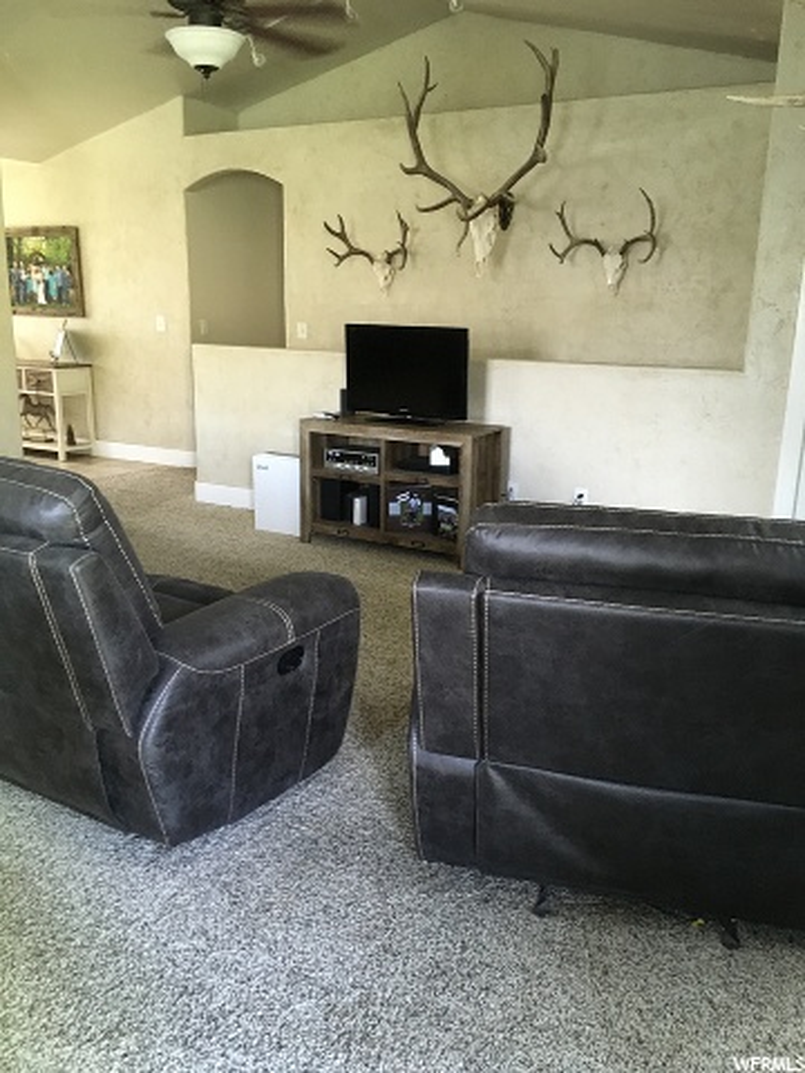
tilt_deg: -15.6
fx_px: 899
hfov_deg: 48.2
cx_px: 402
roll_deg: -1.4
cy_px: 536
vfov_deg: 61.7
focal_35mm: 29
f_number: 2.2
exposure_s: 1/20
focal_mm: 4.15
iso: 200
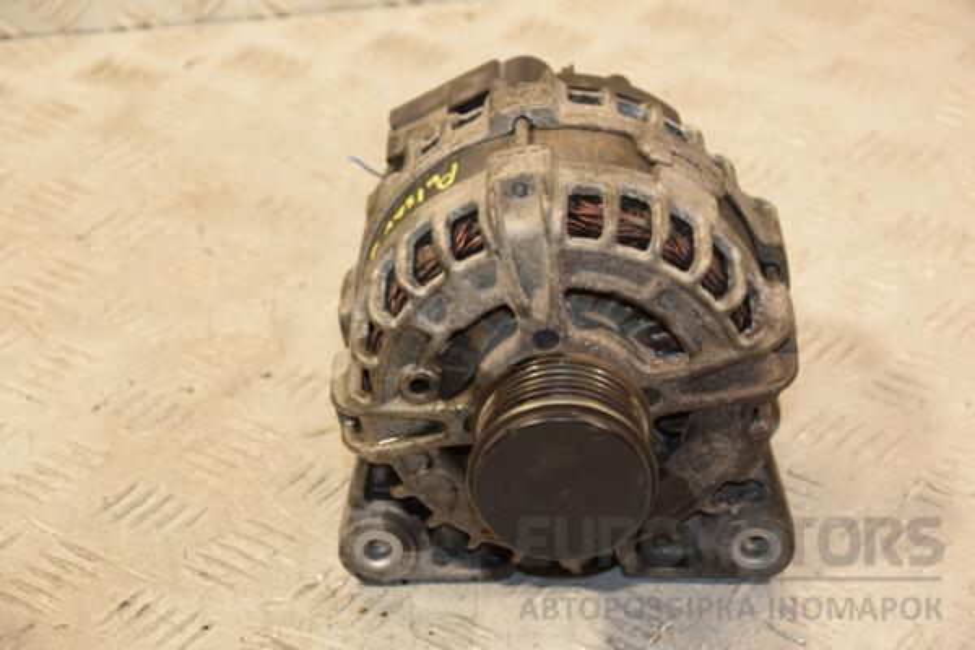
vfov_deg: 13.0
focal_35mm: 105
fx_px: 2844
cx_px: 488
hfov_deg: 19.5
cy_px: 325
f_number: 5.3
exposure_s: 1/125
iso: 800
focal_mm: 70
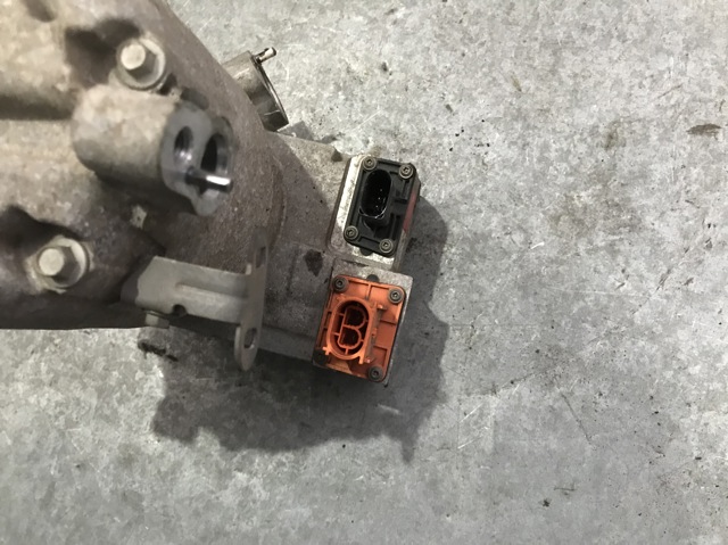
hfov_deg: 63.5
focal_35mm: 28
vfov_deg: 49.7
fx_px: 588
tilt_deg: -78.6
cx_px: 364
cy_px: 272
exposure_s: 1/17
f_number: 1.8
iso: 100
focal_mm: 3.99
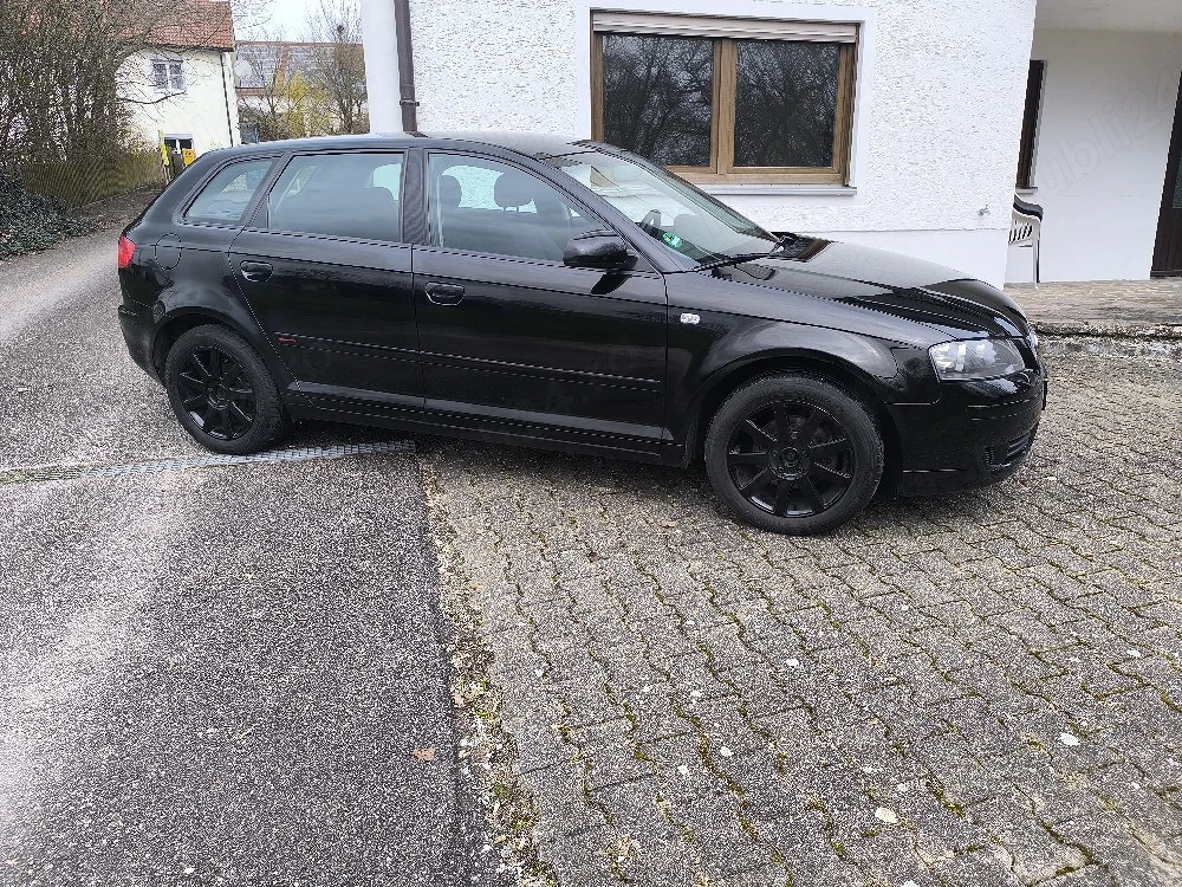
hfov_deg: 73.9
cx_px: 591
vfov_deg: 58.9
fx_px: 785
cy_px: 444
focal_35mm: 23
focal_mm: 6.14
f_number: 1.65
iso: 50
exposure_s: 1/357
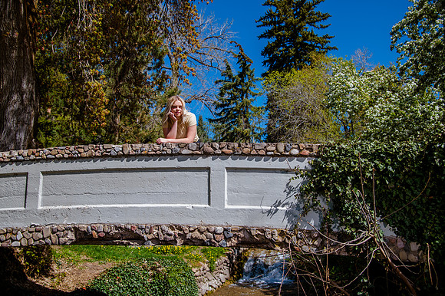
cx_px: 222
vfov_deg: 37.8
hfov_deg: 54.5
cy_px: 148
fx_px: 432
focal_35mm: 35
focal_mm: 35
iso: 125
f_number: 5
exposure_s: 1/400
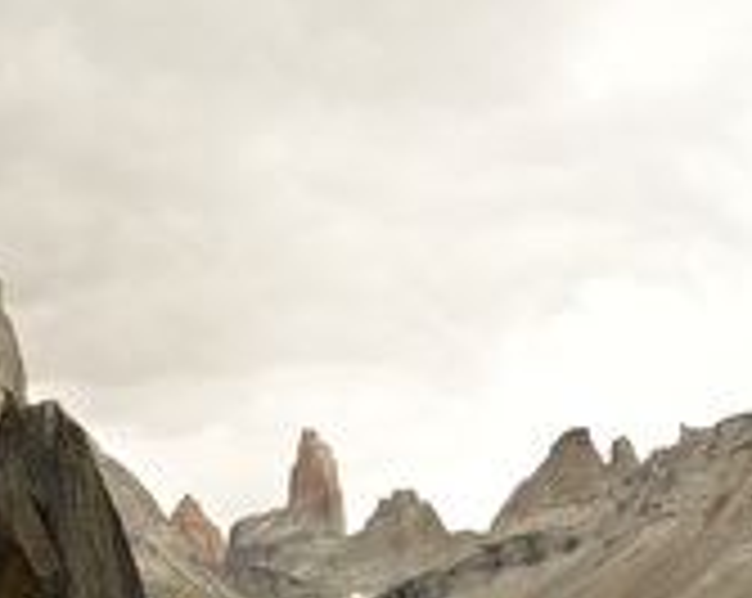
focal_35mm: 75
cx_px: 90
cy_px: 528
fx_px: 1666
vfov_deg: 20.0
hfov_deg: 24.8
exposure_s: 1/800
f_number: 8
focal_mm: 31
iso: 800
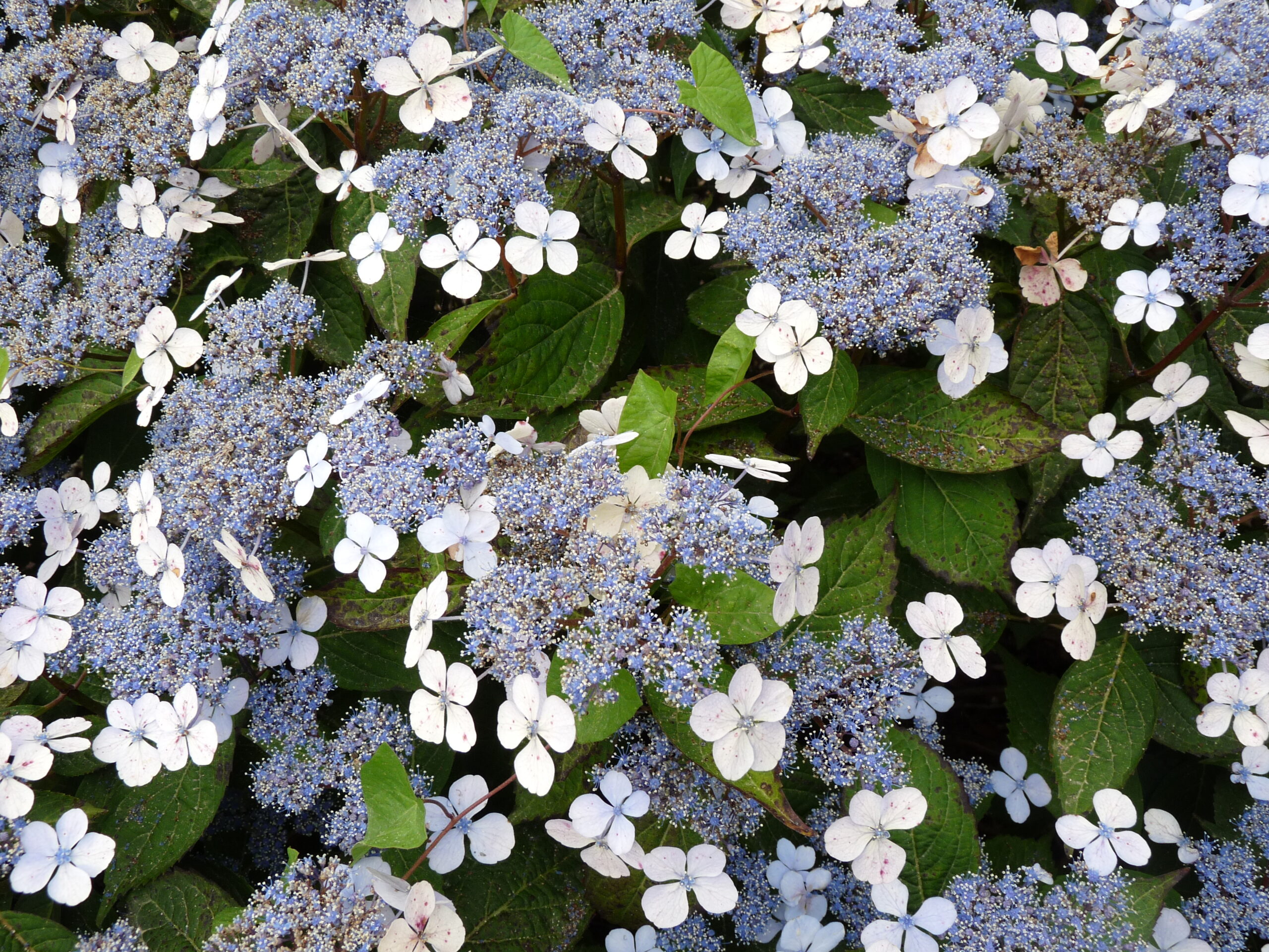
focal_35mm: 34
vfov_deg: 41.8
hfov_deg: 54.0
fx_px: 1246
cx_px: 634
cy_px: 476
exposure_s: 1/200
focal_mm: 6.1
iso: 100
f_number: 4
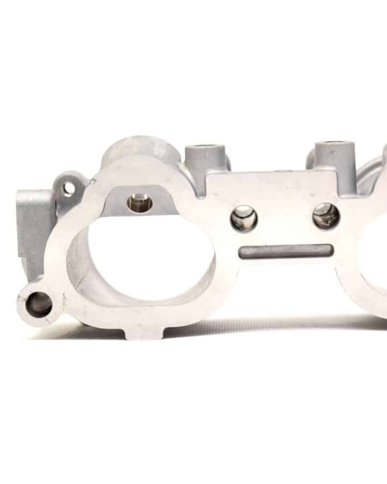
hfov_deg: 14.5
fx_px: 1518
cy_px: 242
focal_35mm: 106
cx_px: 283
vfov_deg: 18.1
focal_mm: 50
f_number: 6.3
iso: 400
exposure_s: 1/160
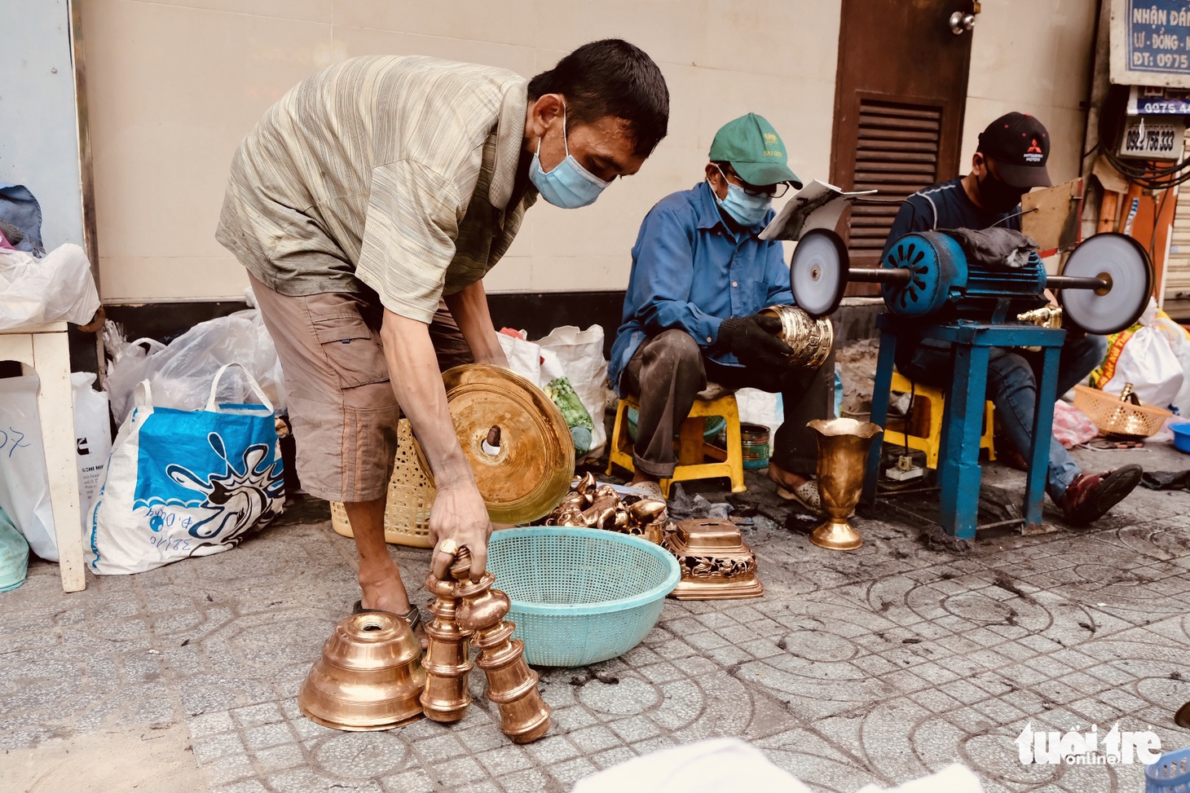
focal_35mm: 31
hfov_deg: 60.3
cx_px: 595
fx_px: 1025
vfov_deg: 42.3
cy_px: 396
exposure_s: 1/210
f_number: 4
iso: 400
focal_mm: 20.5
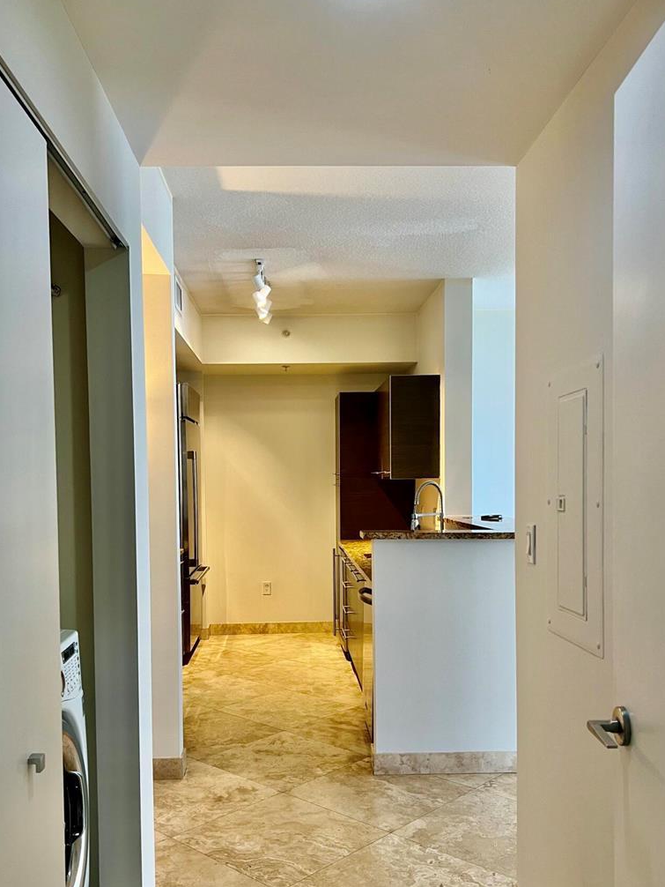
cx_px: 309
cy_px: 508
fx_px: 794
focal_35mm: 31
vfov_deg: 58.1
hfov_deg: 45.4
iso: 80
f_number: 1.5
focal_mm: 5.7
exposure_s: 1/60
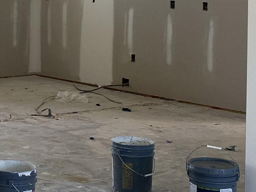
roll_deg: -1.0
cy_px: -14
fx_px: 784
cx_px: -21
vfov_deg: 13.7
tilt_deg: -1.2
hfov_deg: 17.9
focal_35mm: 106
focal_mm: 4.25
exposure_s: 1/121
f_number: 1.8
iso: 100
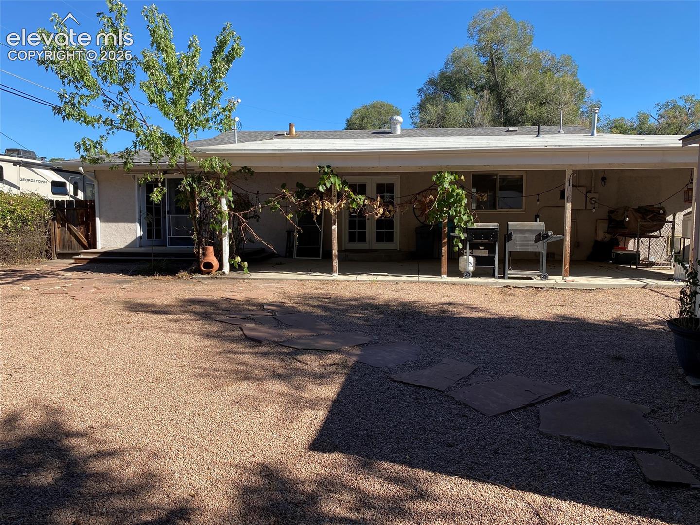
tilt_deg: -5.1
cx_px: 350
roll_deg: -0.2
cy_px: 262
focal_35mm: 26
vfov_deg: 53.1
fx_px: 526
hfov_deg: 67.3
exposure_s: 1/1543
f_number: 1.8
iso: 32
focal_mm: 4.25
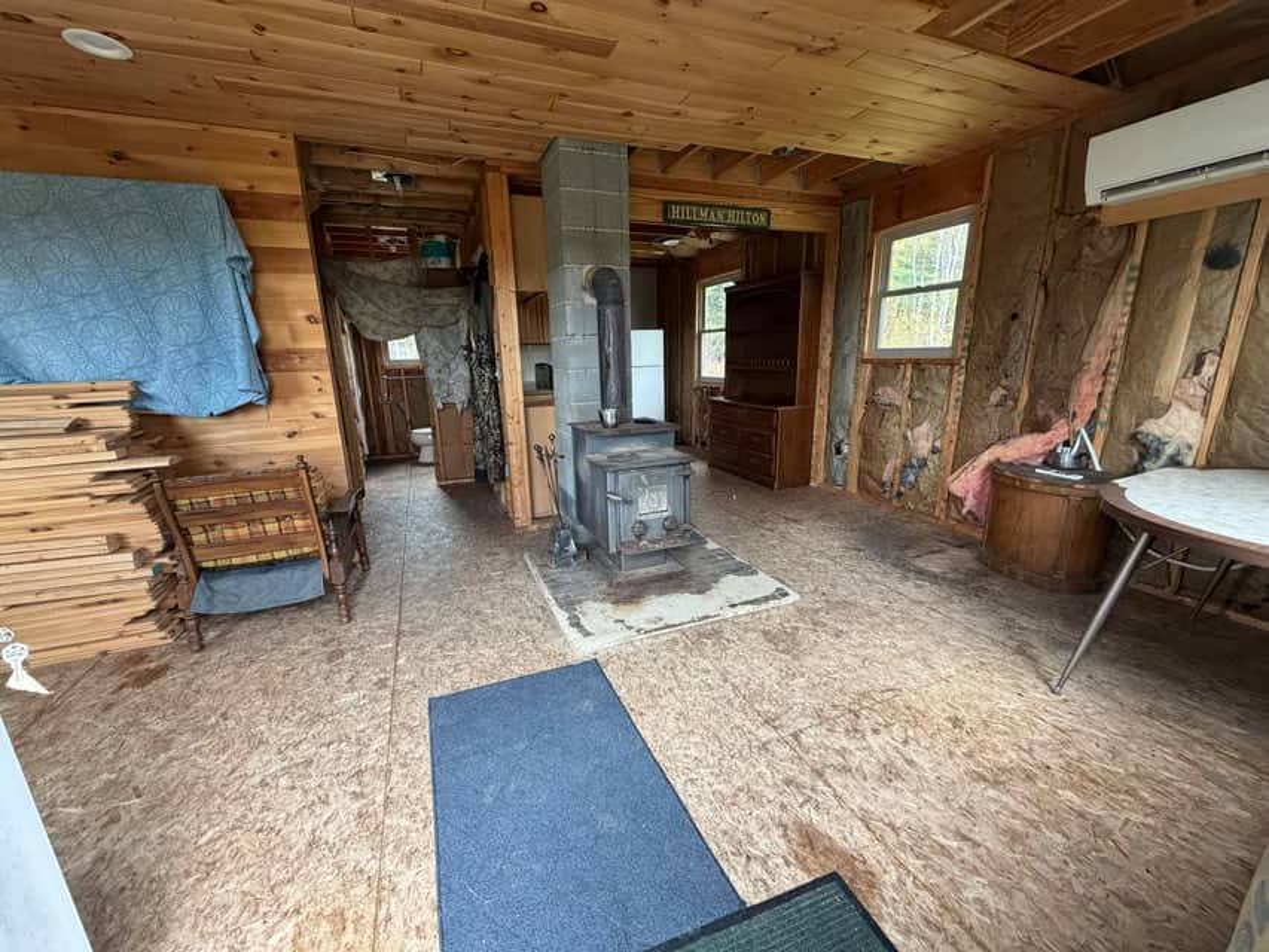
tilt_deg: -13.4
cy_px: 476
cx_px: 634
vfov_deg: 85.7
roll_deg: +1.7
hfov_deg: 102.1
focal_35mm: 14
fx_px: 513
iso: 320
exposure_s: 1/117
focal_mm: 2.22
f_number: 2.2
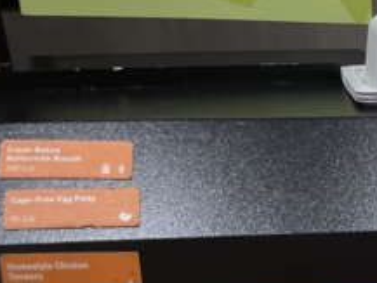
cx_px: 609
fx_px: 948
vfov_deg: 15.3
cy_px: 465
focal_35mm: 87
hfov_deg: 19.0
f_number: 1.6
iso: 64
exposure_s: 1/60
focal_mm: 4.2
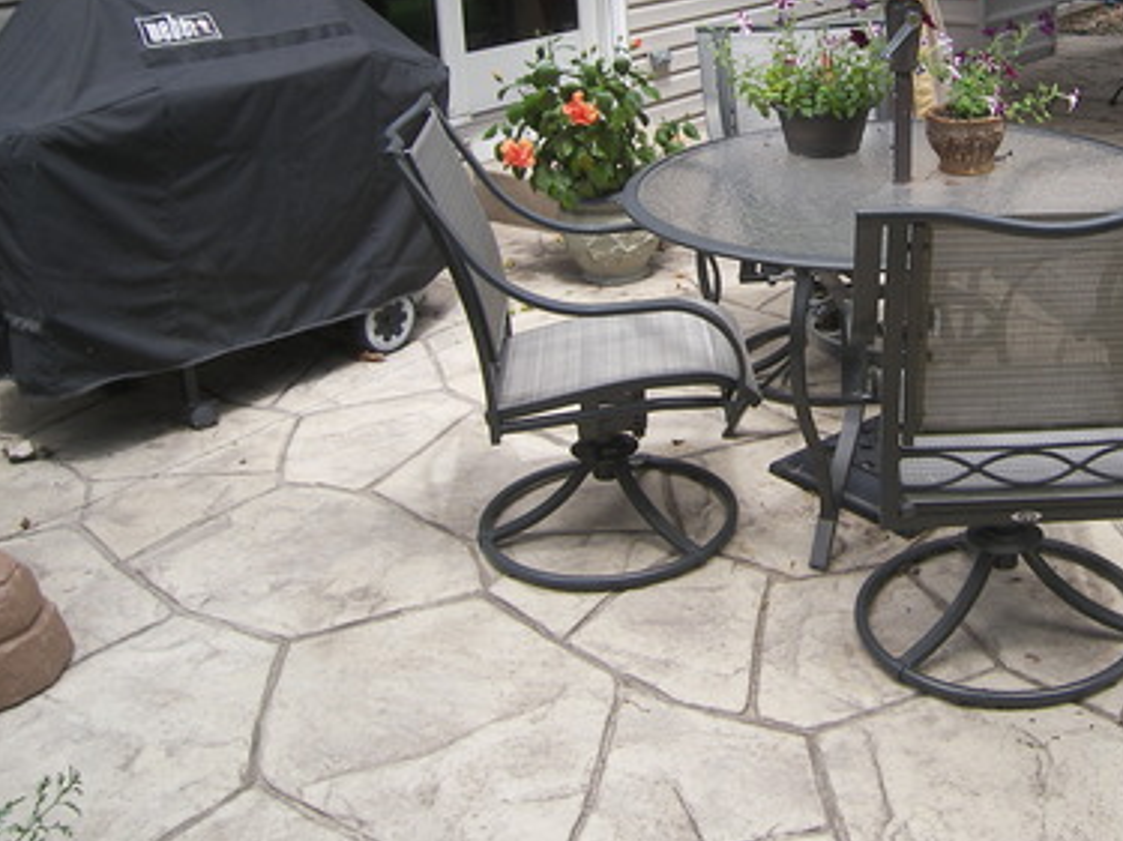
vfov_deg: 33.9
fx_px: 1330
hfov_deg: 44.2
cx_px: 850
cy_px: 147
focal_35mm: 41
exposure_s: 1/320
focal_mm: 5
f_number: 2.8
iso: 50
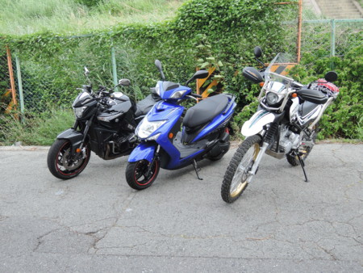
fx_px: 367
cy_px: 136
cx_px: 182
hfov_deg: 52.6
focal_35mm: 35
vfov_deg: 40.7
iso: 80
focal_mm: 7.5
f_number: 3.5
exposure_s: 1/200
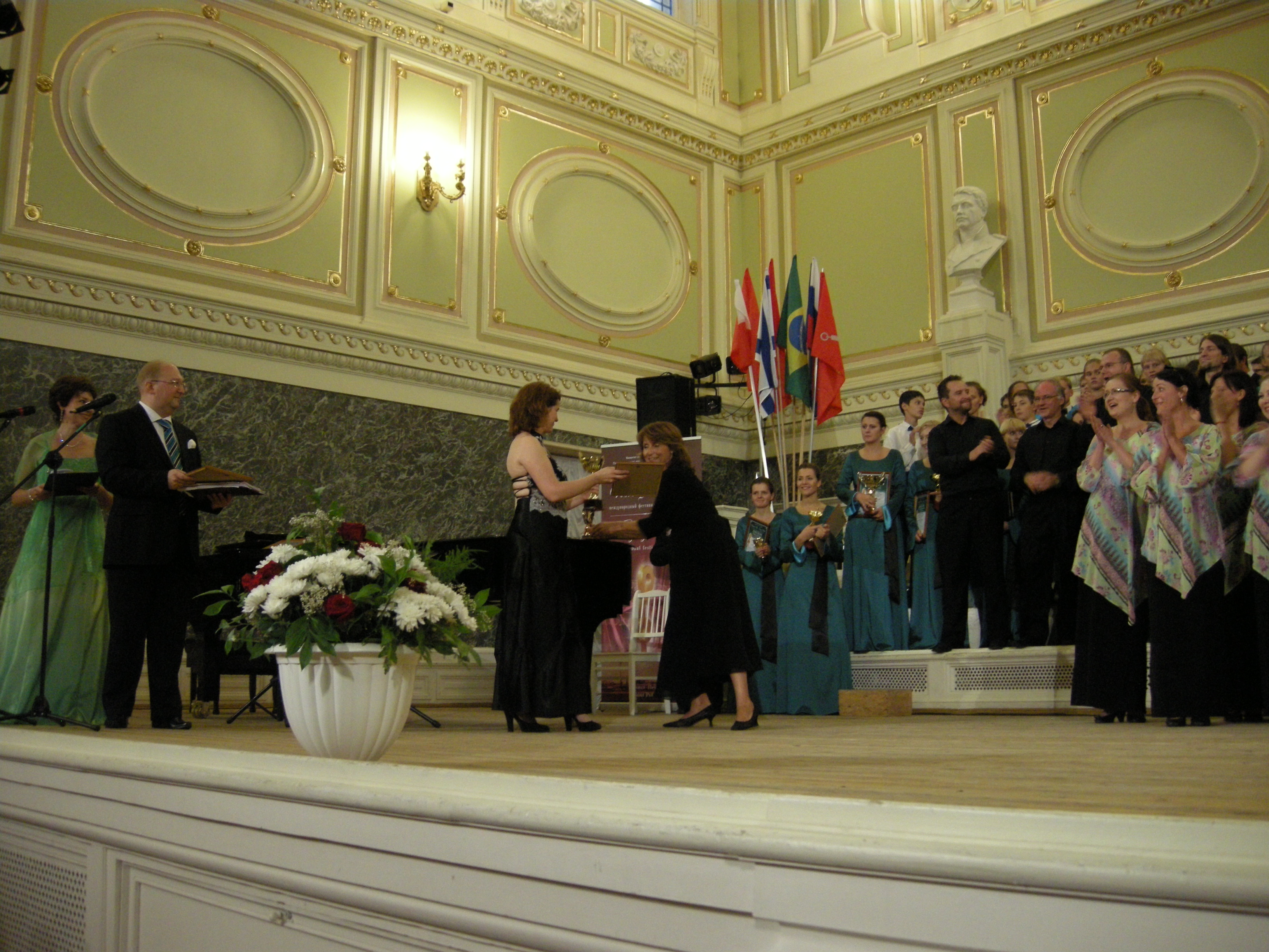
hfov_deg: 52.6
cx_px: 634
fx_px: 1283
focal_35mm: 35
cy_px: 476
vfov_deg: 40.7
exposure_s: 1/42.3
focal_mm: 7.5
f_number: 2.7
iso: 400
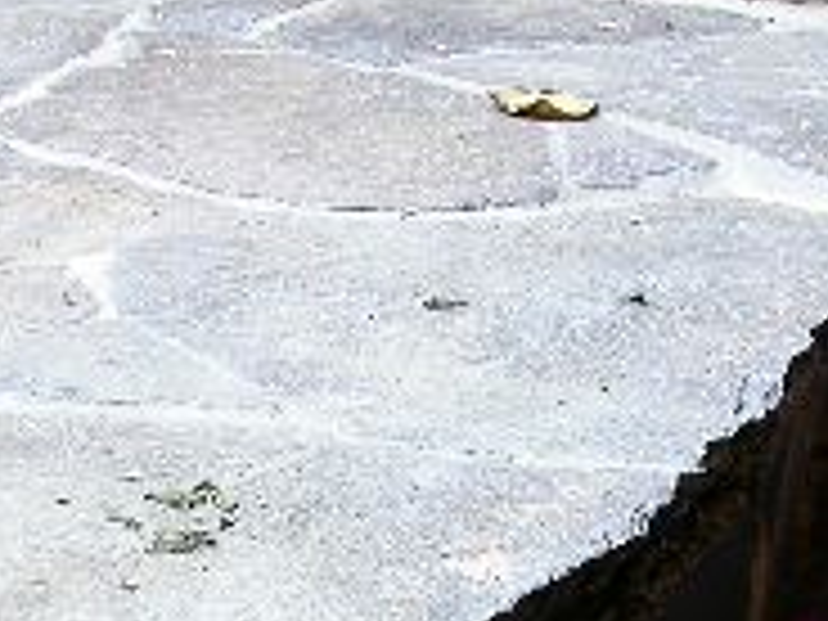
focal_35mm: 132
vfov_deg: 11.0
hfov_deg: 14.9
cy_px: 738
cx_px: 594
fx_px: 3157
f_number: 2.6
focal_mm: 7.85
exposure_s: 1/37.5
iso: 100
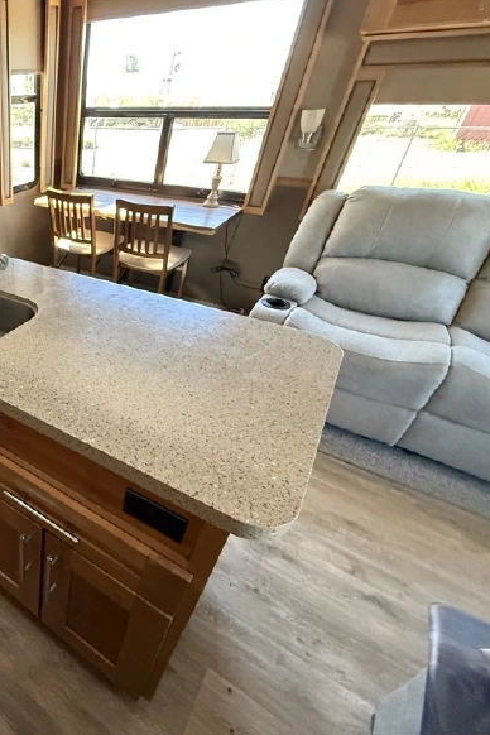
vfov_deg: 84.0
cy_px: 364
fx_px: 408
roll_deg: +2.1
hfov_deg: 50.8
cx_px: 8
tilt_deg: -33.3
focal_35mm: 20
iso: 800
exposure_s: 1/60
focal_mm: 2.22
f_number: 2.2
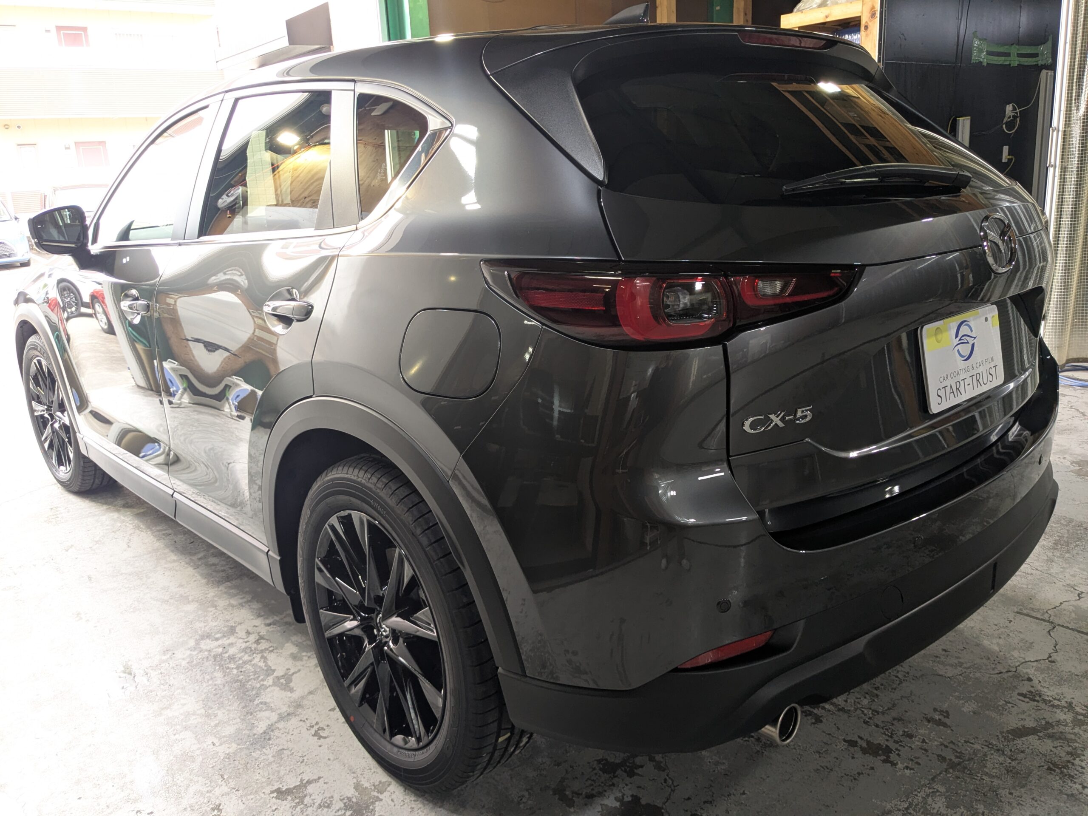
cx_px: 544
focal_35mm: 27
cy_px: 408
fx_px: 849
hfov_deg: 65.3
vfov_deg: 51.4
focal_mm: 4.38
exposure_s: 1/120
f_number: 1.73
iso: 176
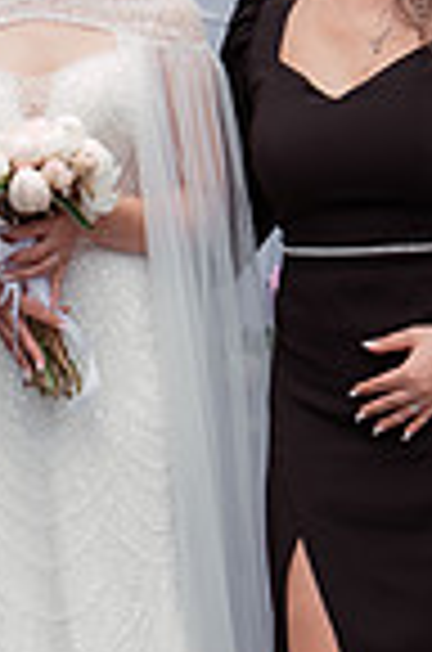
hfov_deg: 16.0
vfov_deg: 24.2
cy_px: 328
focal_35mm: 84
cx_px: 36
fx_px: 1519
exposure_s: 1/400
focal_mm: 27
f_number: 4.5
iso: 200
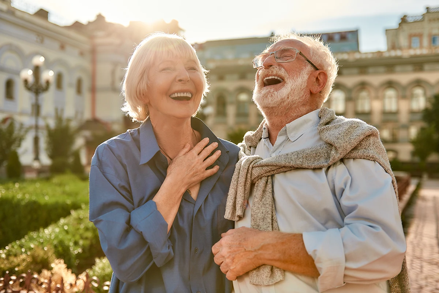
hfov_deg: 48.4
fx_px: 488
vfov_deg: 33.4
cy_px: 146
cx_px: 220
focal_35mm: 40
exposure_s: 1/800
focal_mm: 40
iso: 100
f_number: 2.8
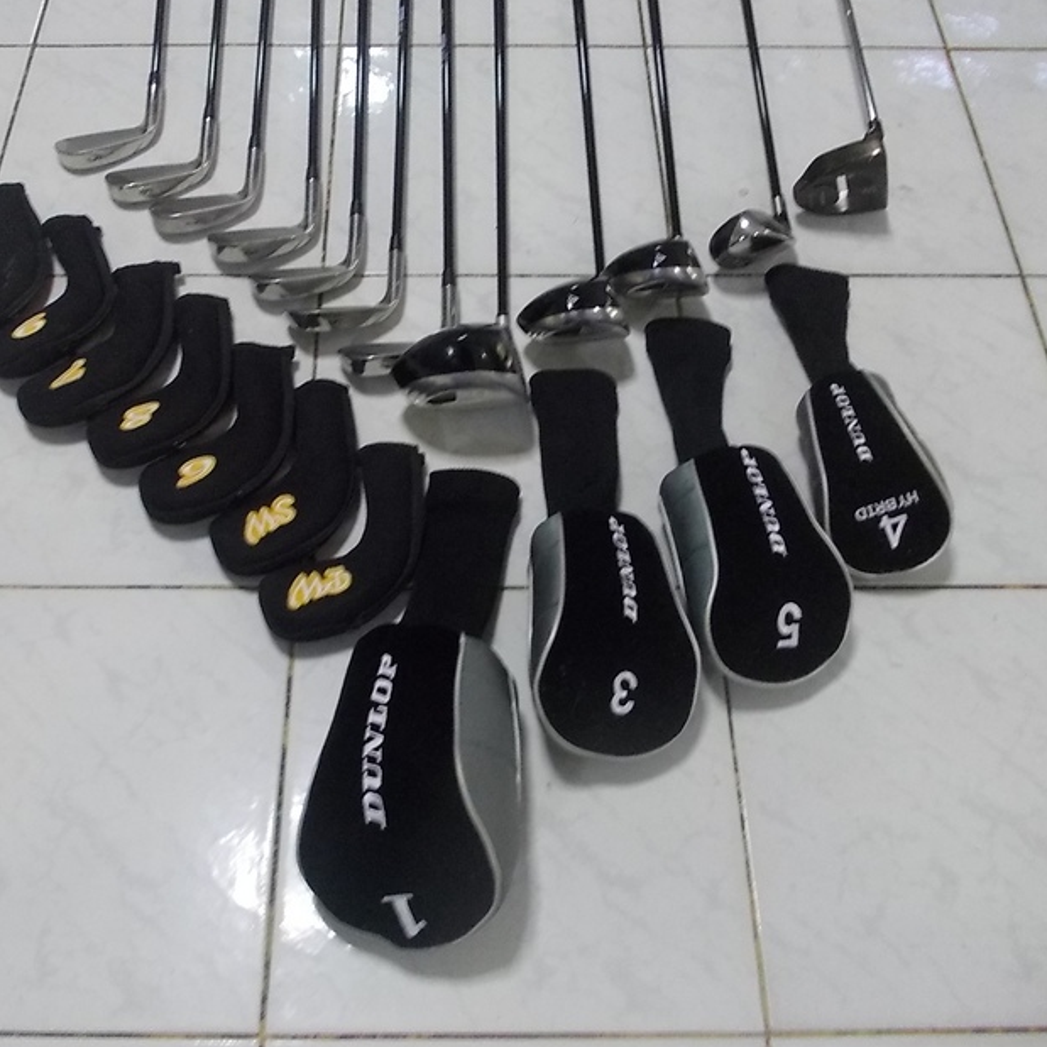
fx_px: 1163
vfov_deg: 48.5
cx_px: 472
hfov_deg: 48.4
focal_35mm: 34
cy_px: 523
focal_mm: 4
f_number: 2.7
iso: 200
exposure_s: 1/5
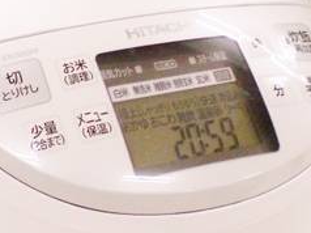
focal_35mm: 96
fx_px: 862
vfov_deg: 15.4
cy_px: 99
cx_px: 97
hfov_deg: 20.4
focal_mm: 6.3
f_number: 3.1
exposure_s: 1/125
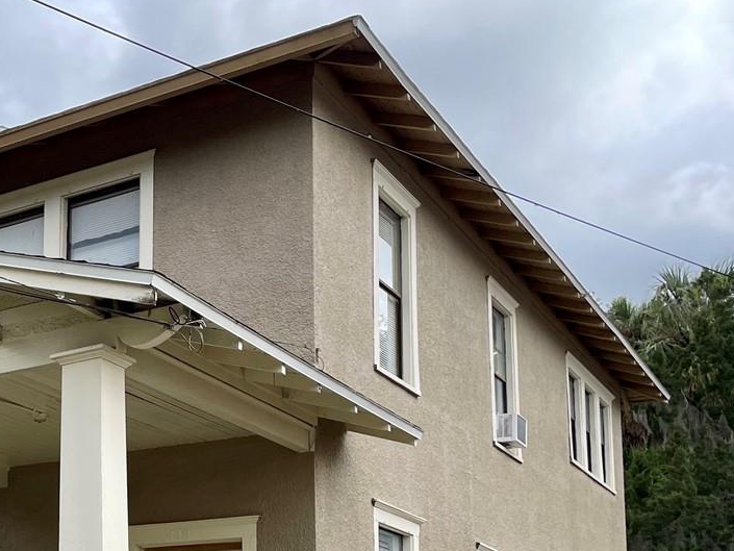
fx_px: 1251
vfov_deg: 23.7
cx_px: -27
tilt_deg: +5.9
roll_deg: -0.8
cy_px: 565
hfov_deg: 30.1
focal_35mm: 59
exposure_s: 1/1689
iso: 32
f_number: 1.6
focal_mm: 4.2
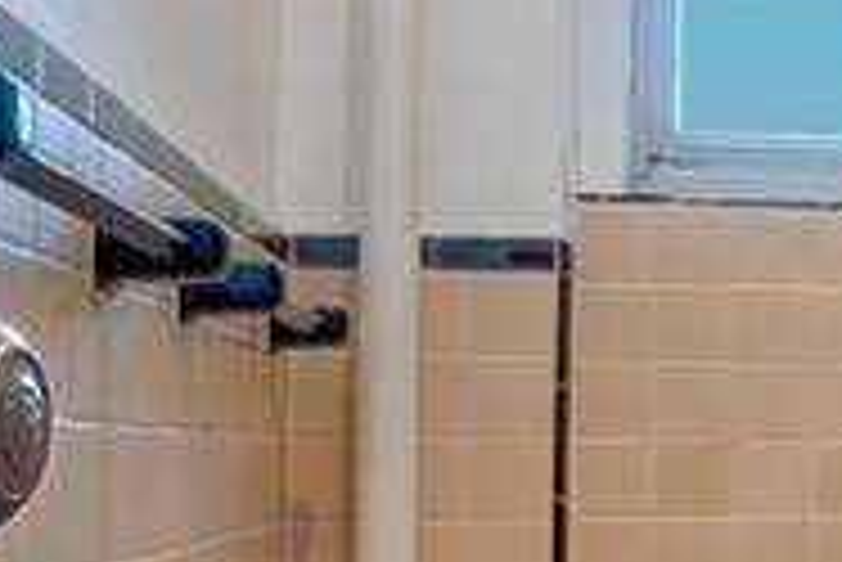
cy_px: 620
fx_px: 1919
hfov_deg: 20.9
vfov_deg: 16.2
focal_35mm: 82
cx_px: 1270
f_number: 9
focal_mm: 10
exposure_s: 1/13
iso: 800
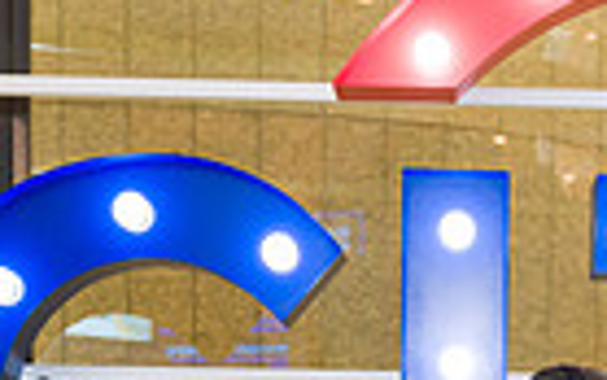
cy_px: 677
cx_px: 563
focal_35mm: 115
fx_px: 1903
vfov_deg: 10.7
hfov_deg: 17.8
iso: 1600
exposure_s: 1/200
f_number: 4
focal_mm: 27
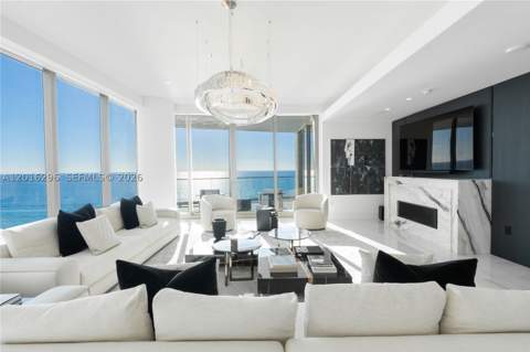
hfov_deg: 95.0
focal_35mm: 16
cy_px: 176
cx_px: 265
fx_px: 243
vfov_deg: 71.9
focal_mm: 11
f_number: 10
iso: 250
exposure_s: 1/40
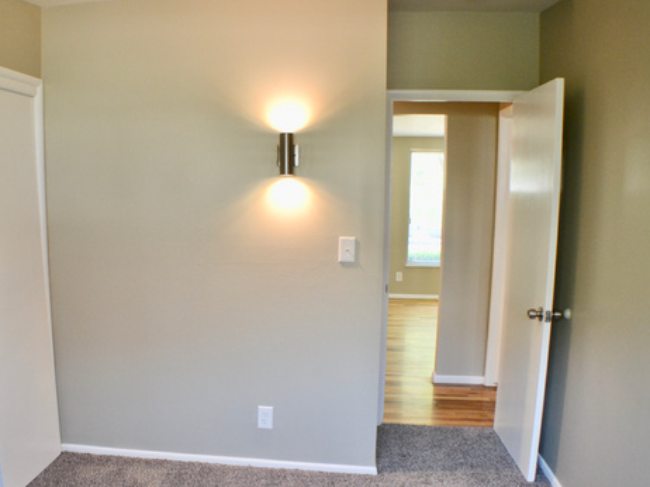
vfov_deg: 35.9
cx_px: 252
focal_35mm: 40
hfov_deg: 46.5
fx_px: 751
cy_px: 277
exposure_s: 1/60
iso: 640
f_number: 3.8
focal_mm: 20
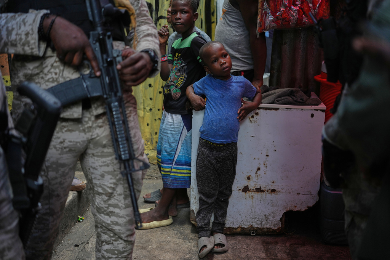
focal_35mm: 50
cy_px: 130
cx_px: 195
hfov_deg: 39.6
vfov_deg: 27.0
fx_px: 541
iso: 320
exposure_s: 1/250
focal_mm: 50
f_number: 2.8
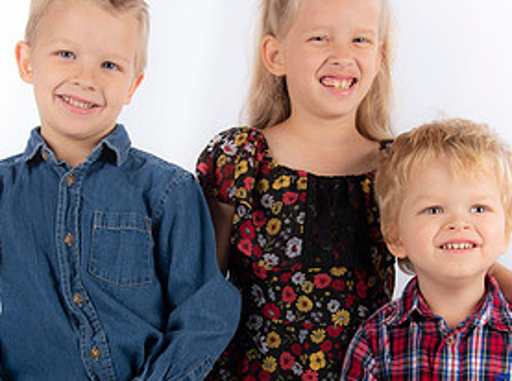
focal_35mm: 87
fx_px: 1283
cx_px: 233
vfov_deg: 16.8
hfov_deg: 22.6
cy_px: 294
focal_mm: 38
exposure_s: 1/200
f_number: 5.6
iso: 100
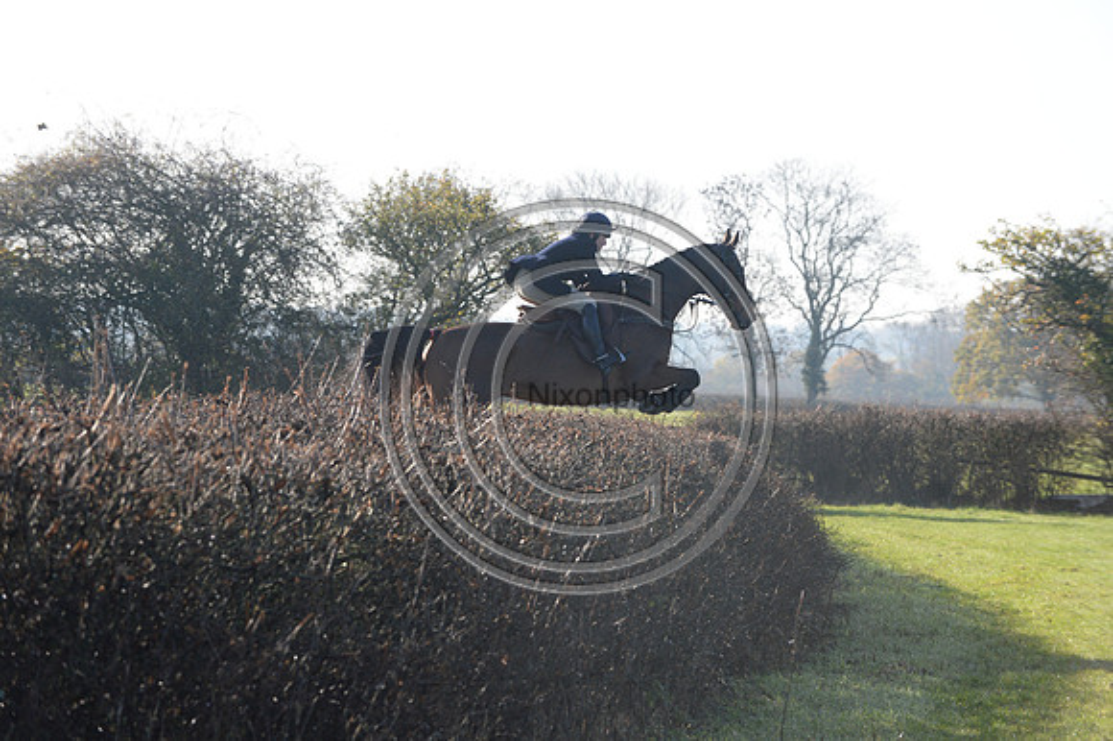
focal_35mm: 160
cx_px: 556
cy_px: 370
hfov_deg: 12.8
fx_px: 4944
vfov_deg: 8.6
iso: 1000
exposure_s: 1/1250
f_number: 6.3
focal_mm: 160
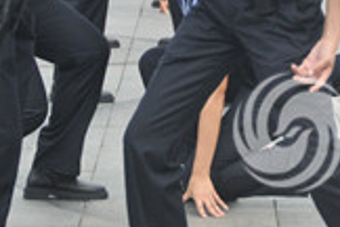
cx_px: 222
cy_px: -173
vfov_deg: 4.3
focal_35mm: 314
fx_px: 2965
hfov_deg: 6.6
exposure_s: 1/4000
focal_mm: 85
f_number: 5.6
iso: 1600
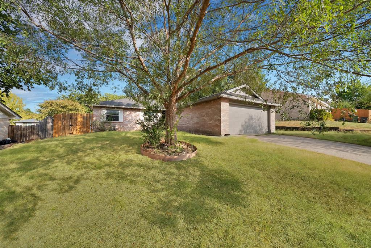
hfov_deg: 112.6
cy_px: 124
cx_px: 186
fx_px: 124
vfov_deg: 90.1
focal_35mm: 12
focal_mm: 12
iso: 640
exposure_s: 1/400
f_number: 9
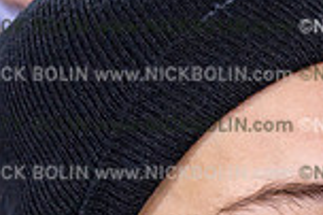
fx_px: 1075
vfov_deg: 10.8
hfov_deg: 15.9
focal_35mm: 120
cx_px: 461
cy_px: 370
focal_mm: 31.5
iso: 5000
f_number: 4.5
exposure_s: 1/250
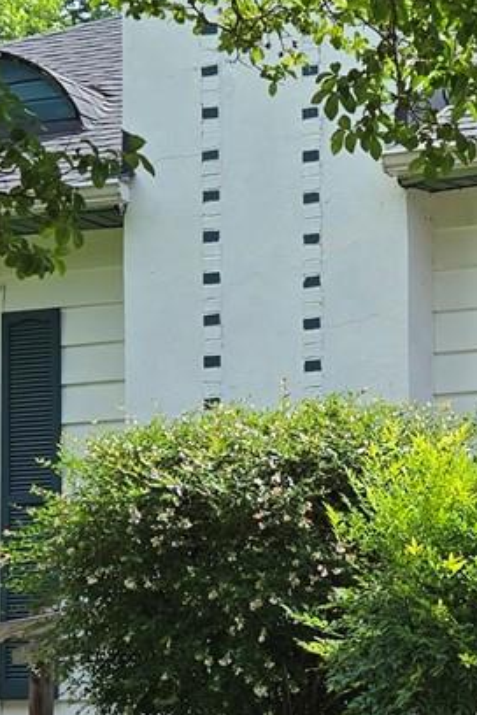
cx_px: 459
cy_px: 440
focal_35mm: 120
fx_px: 2385
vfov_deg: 17.0
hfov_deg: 11.3
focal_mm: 5.4
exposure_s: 1/965
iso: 25
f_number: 1.8
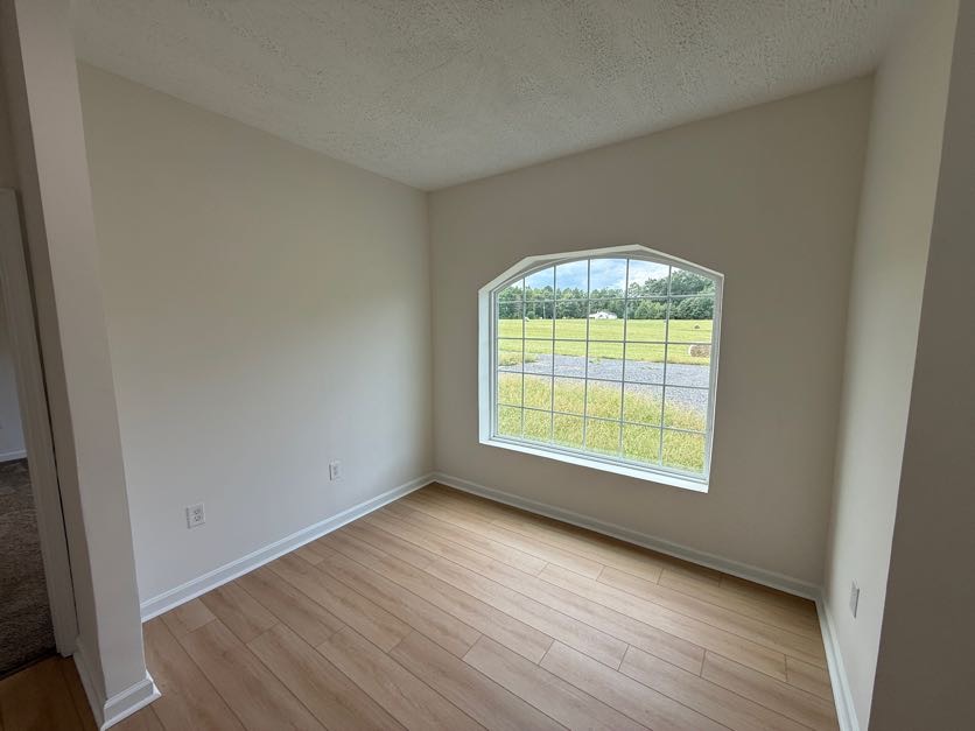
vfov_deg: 85.7
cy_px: 366
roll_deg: -0.2
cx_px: 488
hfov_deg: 102.1
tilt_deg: -6.4
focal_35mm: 14
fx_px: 394
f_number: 2.2
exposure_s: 1/289
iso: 50
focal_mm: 2.22
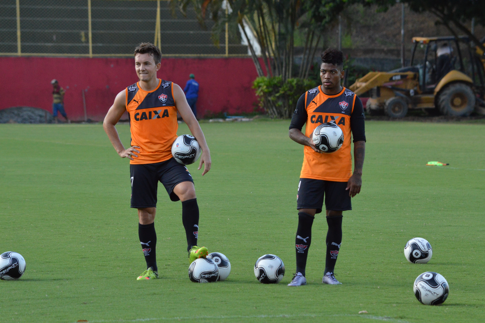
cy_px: 162
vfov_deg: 5.4
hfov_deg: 8.1
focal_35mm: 255
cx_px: 242
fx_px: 3432
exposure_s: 1/500
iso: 1600
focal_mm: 170
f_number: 8
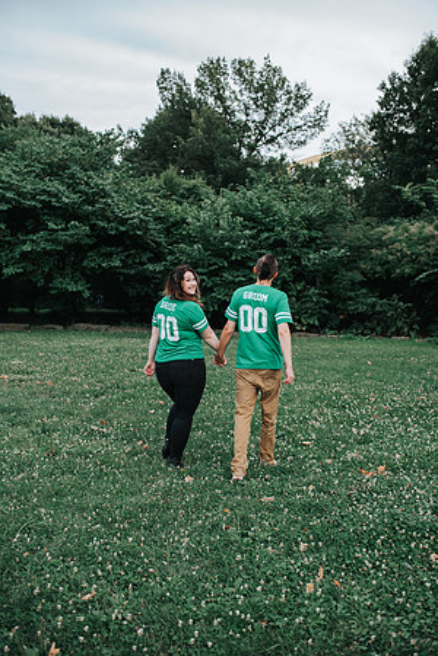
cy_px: 328
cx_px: 219
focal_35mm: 35
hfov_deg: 37.9
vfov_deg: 54.4
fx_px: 639
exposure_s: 1/1000
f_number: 3.2
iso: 640
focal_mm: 35
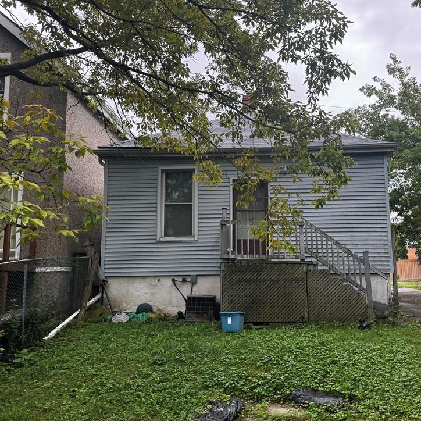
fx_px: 413
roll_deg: +1.4
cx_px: 252
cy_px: 213
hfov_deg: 53.7
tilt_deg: +8.6
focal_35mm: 30
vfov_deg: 54.0
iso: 80
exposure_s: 1/213
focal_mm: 6.76
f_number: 1.78
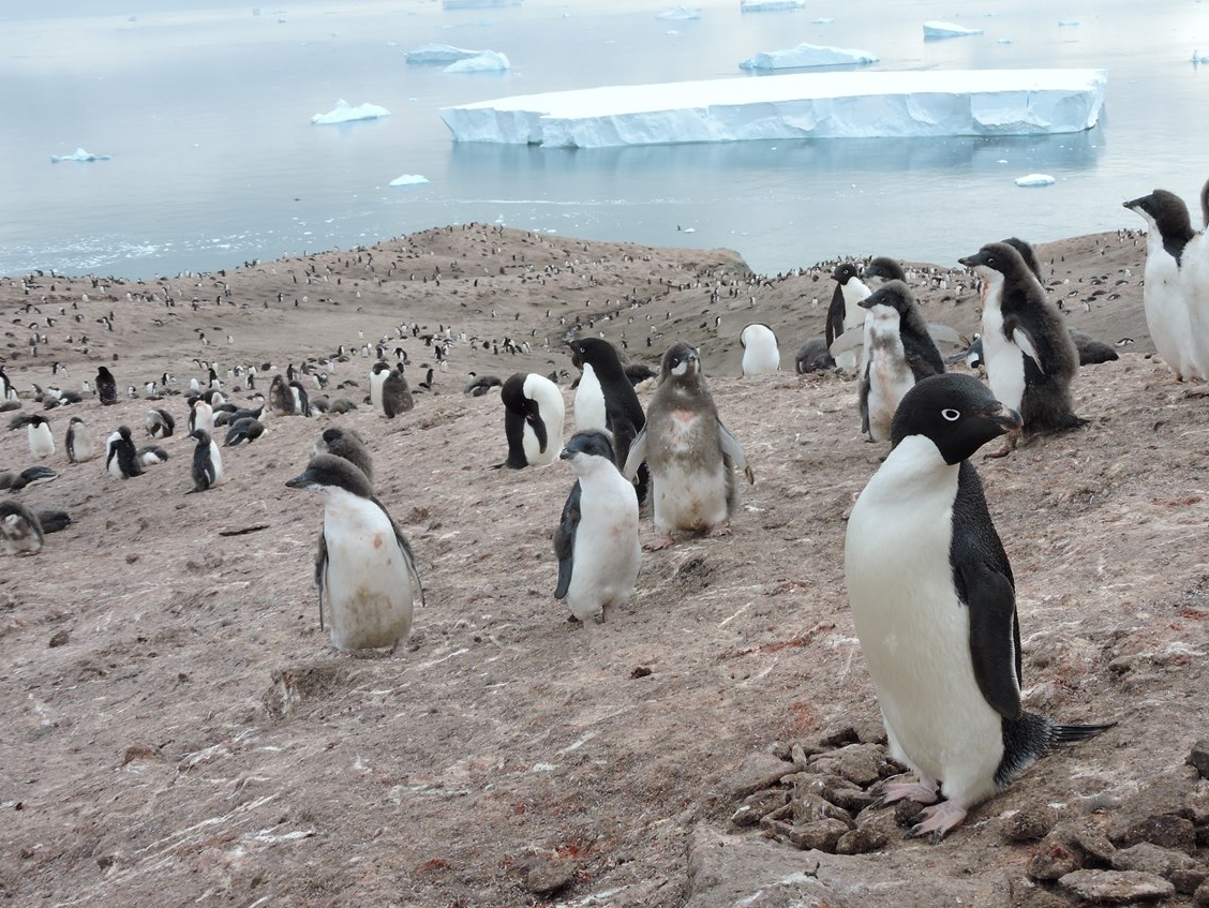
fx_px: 1712
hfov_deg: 38.7
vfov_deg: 29.7
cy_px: 406
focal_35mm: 49
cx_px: 737
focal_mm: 7.2
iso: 100
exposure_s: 1/640
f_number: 3.8
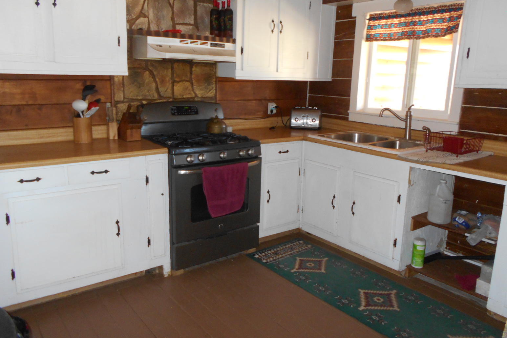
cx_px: 260
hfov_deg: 65.5
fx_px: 394
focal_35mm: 28
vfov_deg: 46.4
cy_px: 161
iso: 220
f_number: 3.2
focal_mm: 4.6
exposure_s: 1/25
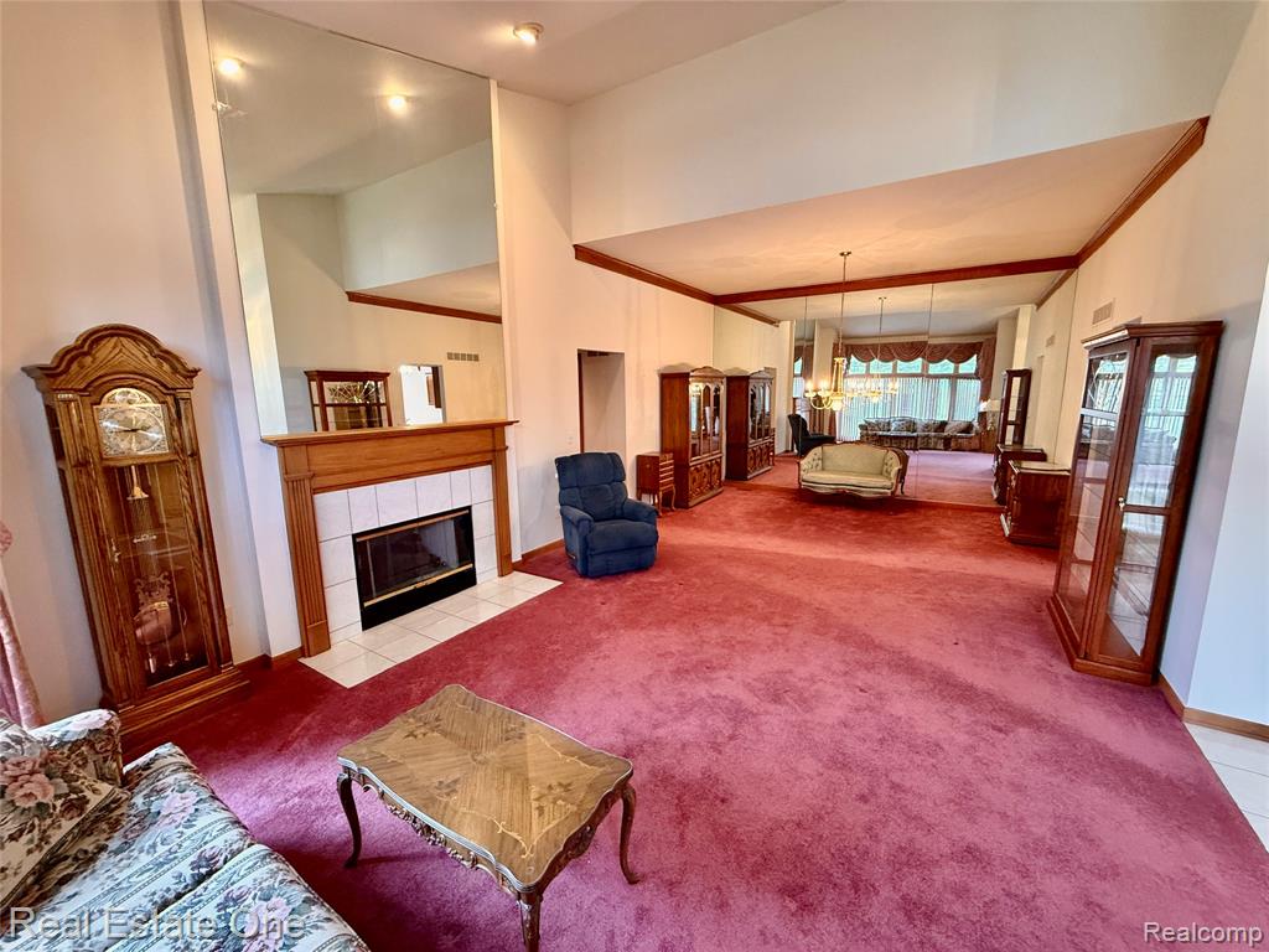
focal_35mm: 14
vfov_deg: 85.7
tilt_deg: -9.2
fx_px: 513
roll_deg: +0.4
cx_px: 634
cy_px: 476
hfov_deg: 102.1
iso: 400
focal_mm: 2.22
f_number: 2.2
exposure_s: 1/60
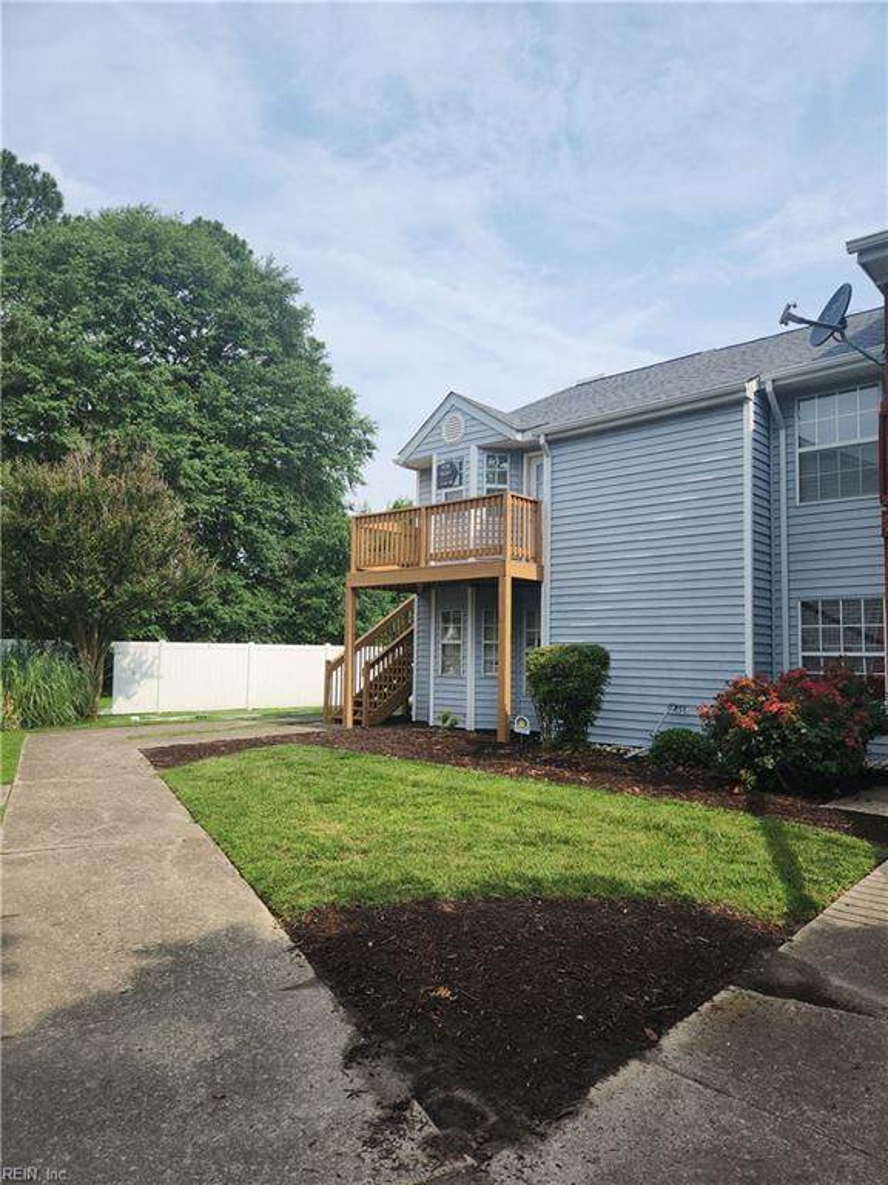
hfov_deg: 58.9
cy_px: 592
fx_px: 787
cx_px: 444
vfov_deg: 73.9
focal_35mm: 23
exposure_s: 1/1667
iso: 50
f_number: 1.8
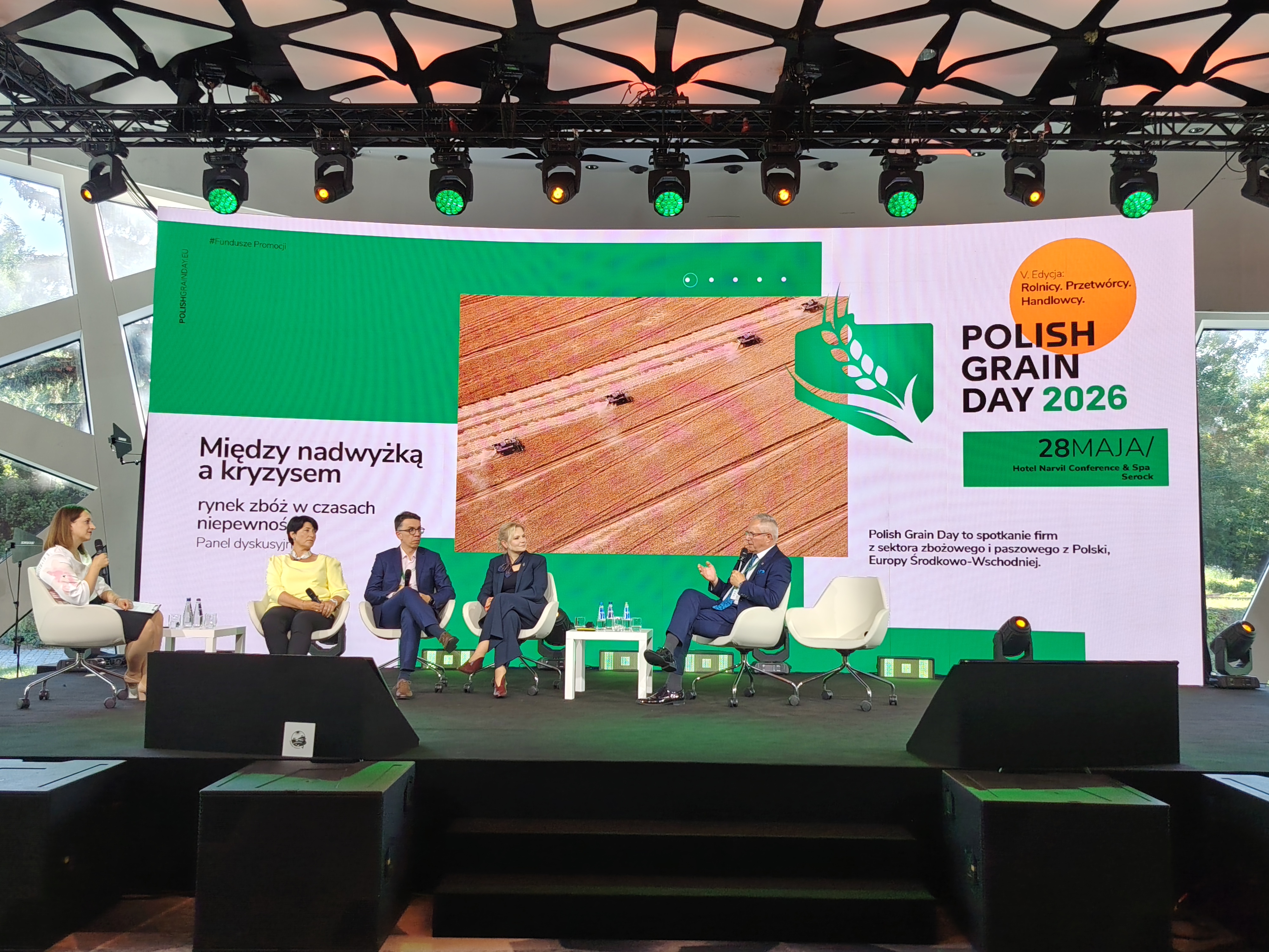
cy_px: 476
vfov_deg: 44.2
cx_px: 634
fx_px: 1173
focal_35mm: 32
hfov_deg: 56.8
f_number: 1.75
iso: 156
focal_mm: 5.25
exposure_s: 1/50
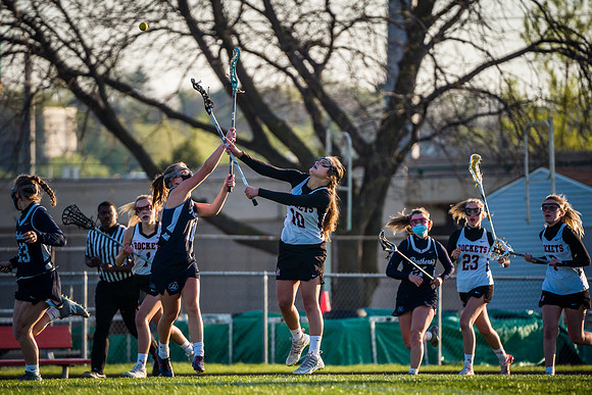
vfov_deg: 2.9
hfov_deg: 4.3
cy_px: 224
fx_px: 7801
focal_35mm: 474
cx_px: 269
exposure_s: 1/2000
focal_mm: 400
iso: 1250
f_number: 5.6
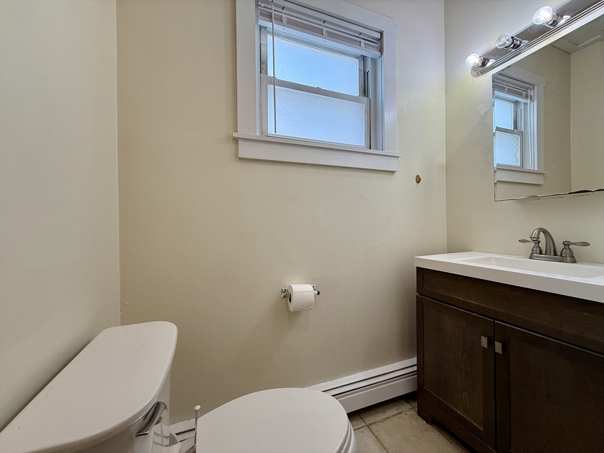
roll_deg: +1.0
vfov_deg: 85.7
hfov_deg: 102.1
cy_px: 226
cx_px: 302
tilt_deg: +0.7
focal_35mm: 14
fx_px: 244
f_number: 2.2
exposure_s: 1/120
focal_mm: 2.22
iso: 100
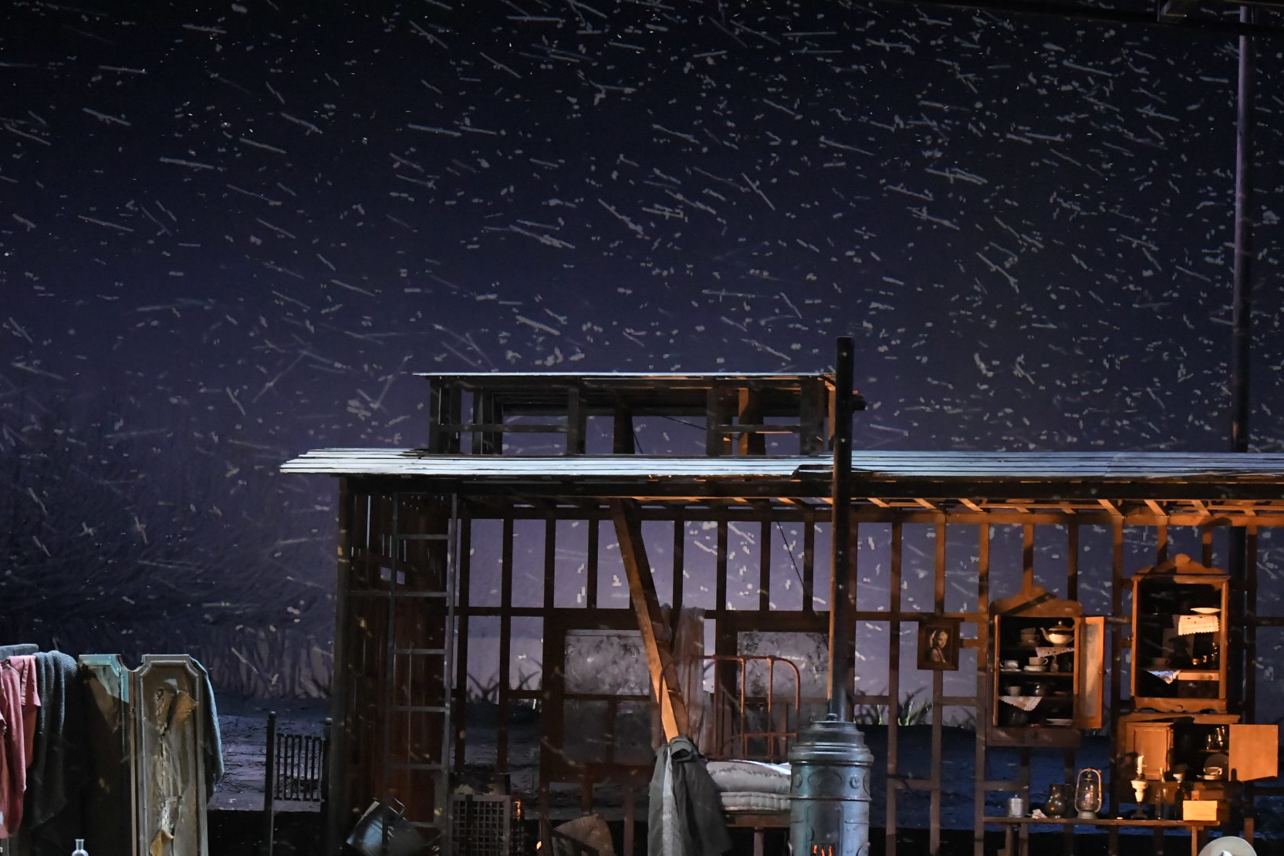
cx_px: 794
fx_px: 4280
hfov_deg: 17.0
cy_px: 465
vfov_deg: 11.4
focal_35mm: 120
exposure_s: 1/250
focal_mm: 78
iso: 12800
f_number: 4
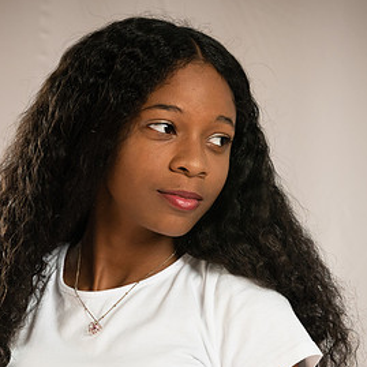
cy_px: 228
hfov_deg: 15.8
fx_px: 1307
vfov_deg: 16.0
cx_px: 311
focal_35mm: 109
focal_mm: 44
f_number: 5.6
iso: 320
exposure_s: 1/80
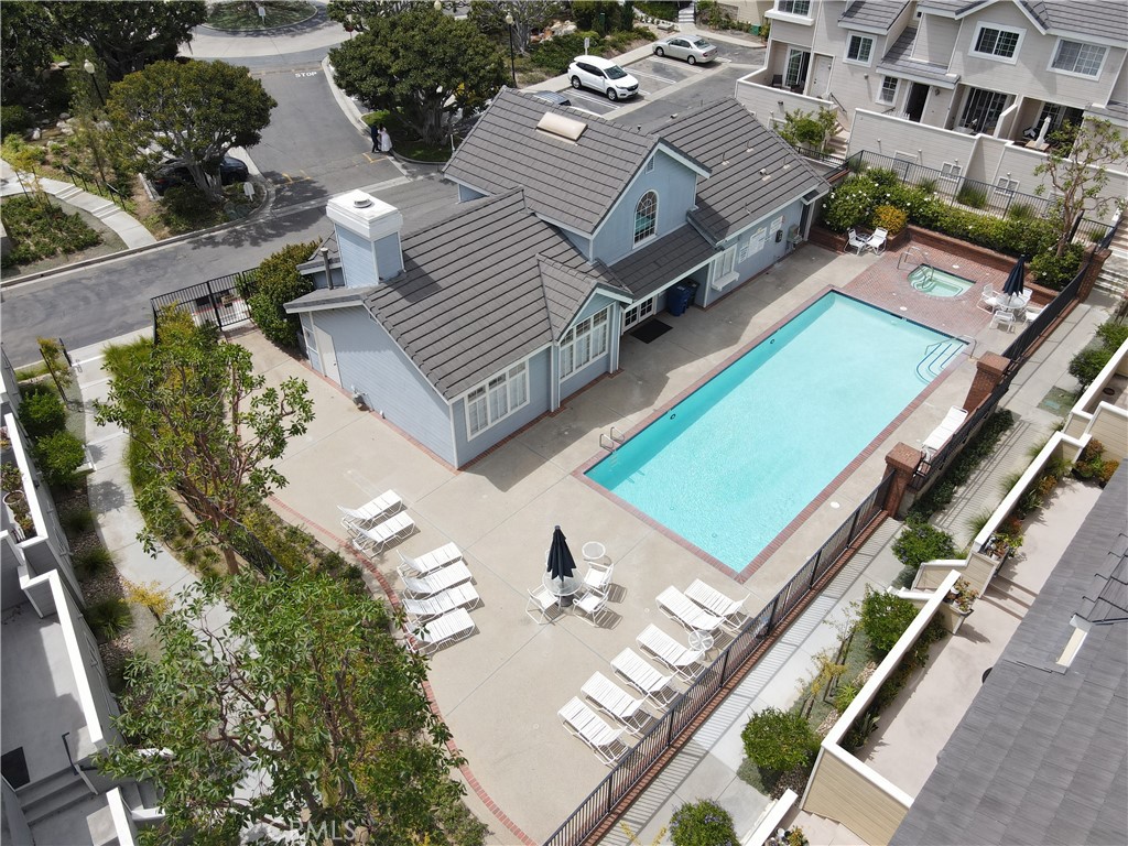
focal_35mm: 24
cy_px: 423
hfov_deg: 71.6
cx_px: 564
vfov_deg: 56.8
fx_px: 782
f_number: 2.8
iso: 100
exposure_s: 1/60
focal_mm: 4.5
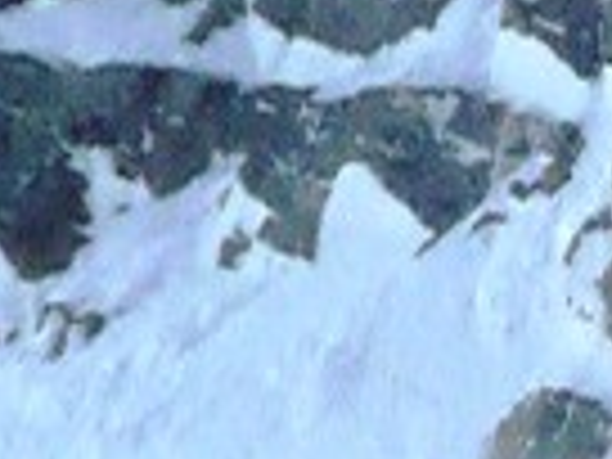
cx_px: 932
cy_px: 999
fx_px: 4172
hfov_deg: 8.2
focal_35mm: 236
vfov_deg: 6.1
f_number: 9
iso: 500
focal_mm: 6.7
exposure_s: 1/640
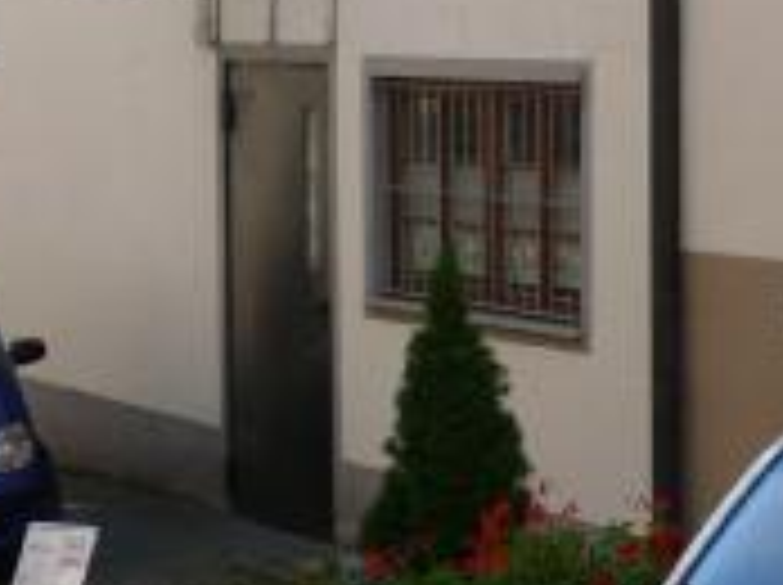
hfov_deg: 13.3
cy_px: 502
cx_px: 1148
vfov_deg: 10.4
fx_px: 3185
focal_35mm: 141
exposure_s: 1/250
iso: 100
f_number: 4.5
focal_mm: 7.4
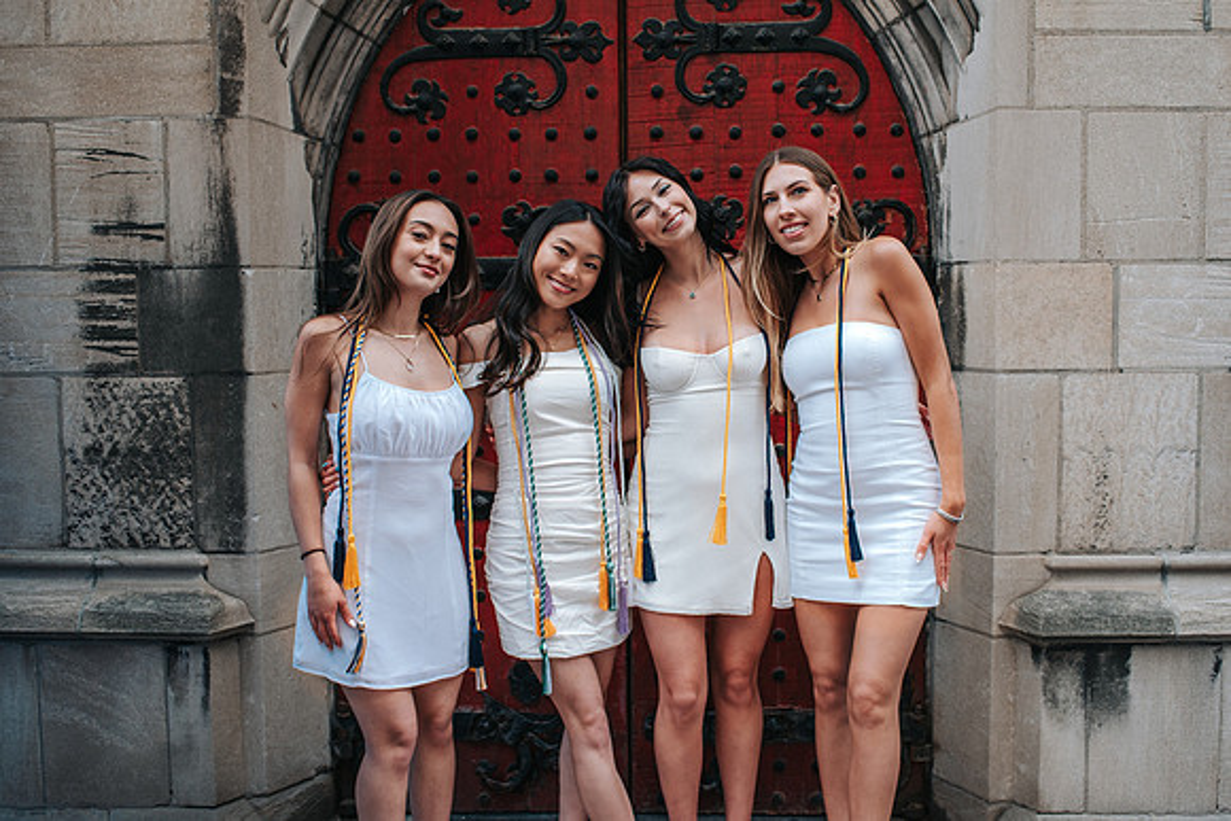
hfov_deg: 50.7
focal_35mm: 38
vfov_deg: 35.1
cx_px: 663
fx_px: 1298
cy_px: 379
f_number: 3.5
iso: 320
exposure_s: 1/320
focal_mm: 35
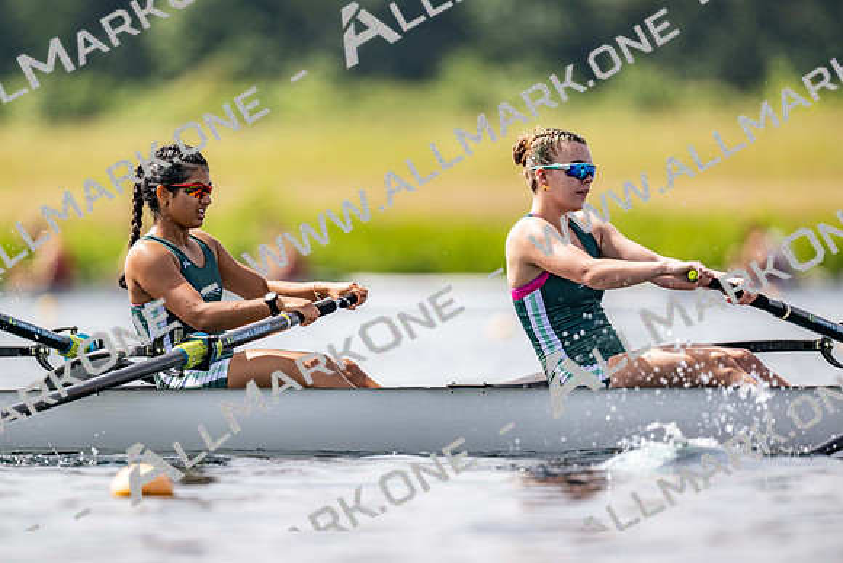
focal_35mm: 600
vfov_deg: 2.3
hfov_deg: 3.4
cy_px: 282
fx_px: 14053
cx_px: 422
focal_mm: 600
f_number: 4
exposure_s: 1/2500
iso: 220
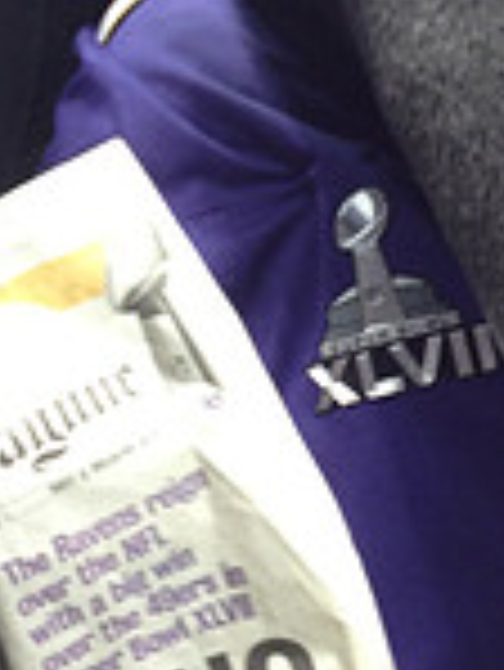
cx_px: 214
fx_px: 2636
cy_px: -108
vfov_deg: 14.1
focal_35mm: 136
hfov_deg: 10.9
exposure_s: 1/40
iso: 80
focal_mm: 4.28
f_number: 2.4
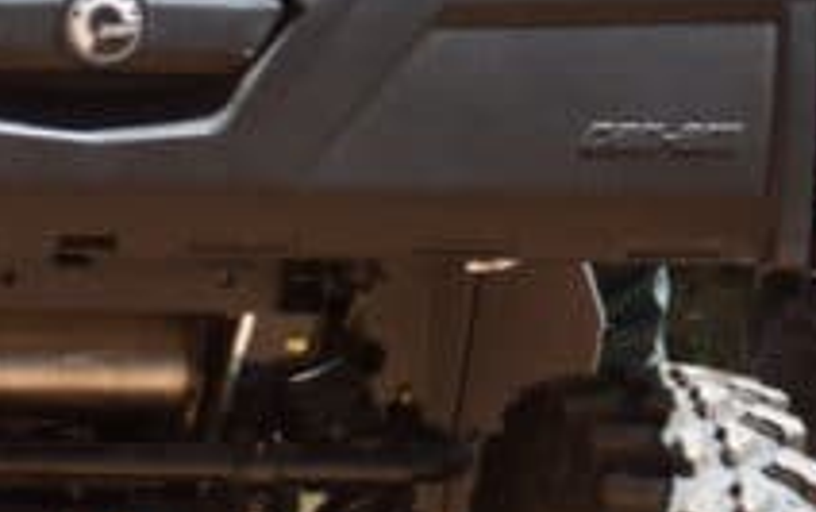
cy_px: -398
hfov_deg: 4.0
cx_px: 1644
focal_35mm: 516
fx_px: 11487
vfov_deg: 2.5
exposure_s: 1/500
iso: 250
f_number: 5.6
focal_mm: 70
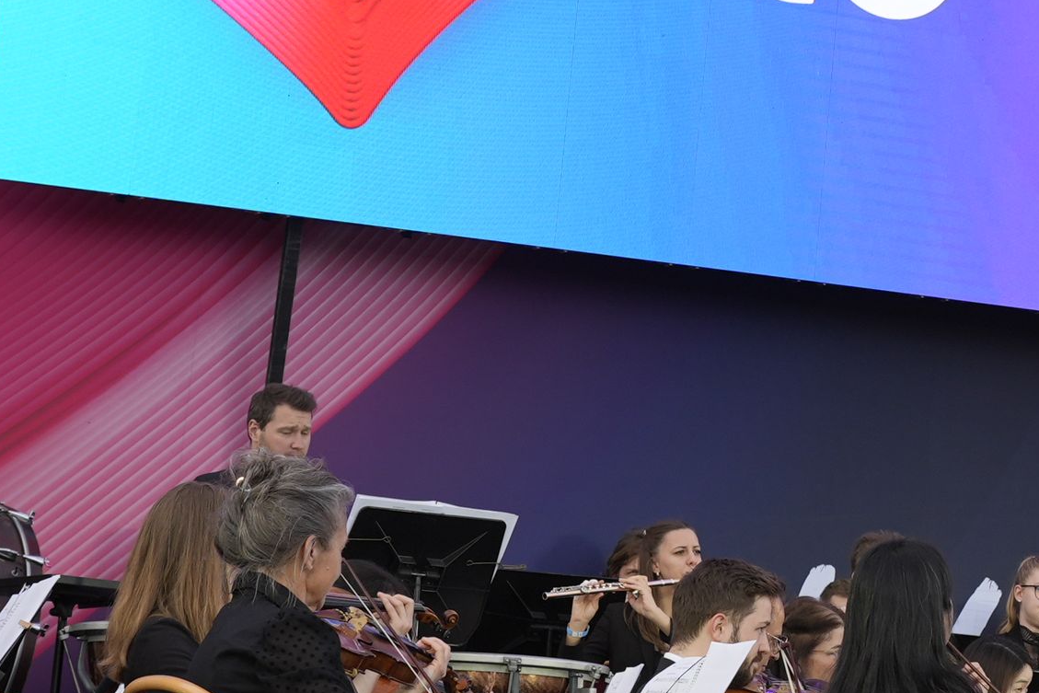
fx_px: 3579
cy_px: 128
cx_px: 1228
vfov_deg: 11.0
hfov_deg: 15.9
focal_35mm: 124
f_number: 5.6
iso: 250
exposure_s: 1/320
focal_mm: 35
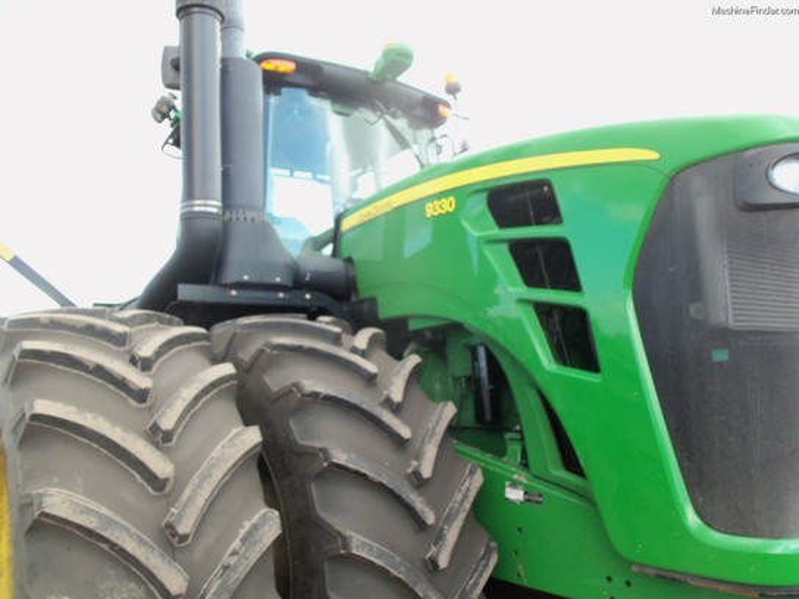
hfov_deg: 61.7
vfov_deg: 48.2
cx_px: 400
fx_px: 669
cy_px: 300
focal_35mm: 29
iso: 80
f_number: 3.4
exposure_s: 1/80
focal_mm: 5.2
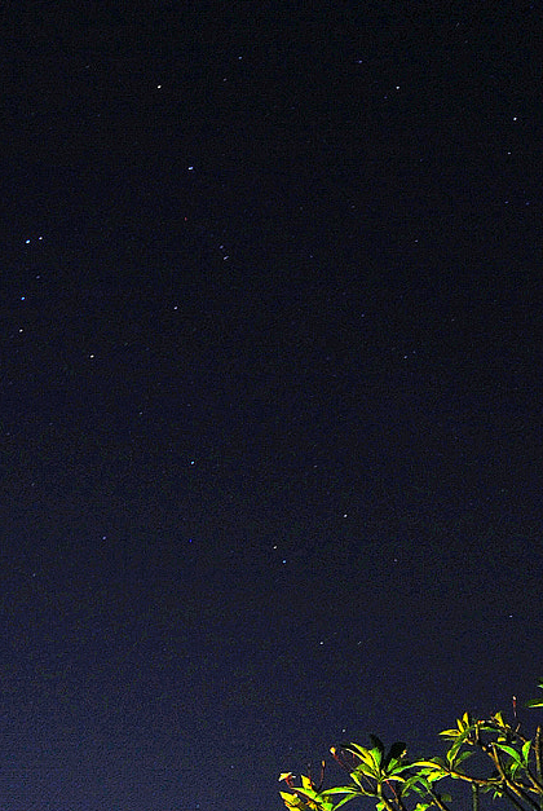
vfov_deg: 39.9
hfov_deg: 27.6
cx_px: 314
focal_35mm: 49
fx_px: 1105
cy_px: 528
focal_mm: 10
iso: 100
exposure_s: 30
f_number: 5
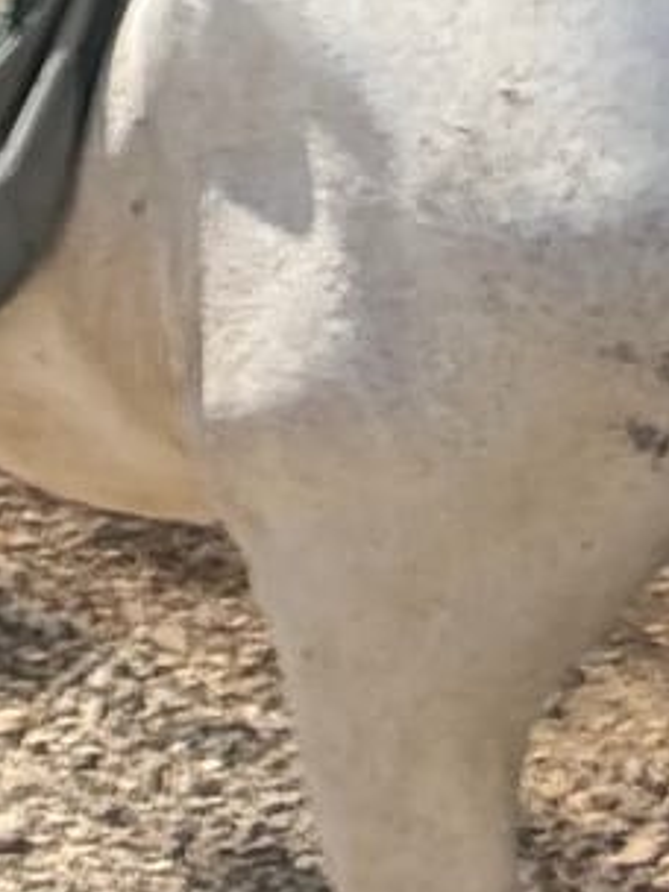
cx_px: 119
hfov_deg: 10.0
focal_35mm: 148
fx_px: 3814
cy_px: -1285
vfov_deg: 11.1
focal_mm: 2.69
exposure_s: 1/330
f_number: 1.9
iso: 25
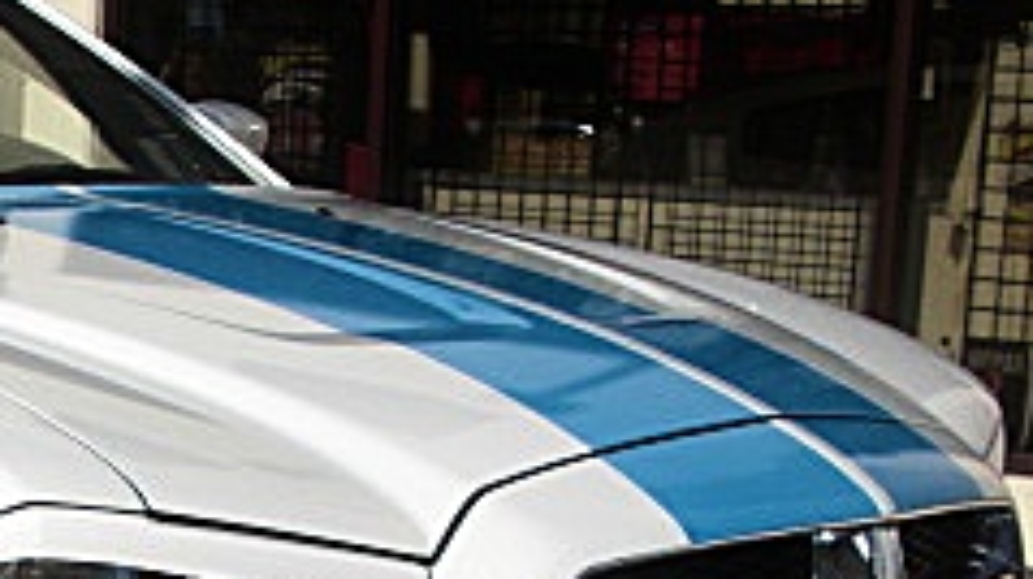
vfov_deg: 11.2
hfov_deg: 19.5
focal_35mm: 105
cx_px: -104
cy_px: 782
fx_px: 2874
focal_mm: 6.3
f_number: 7.9
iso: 50
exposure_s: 1/200
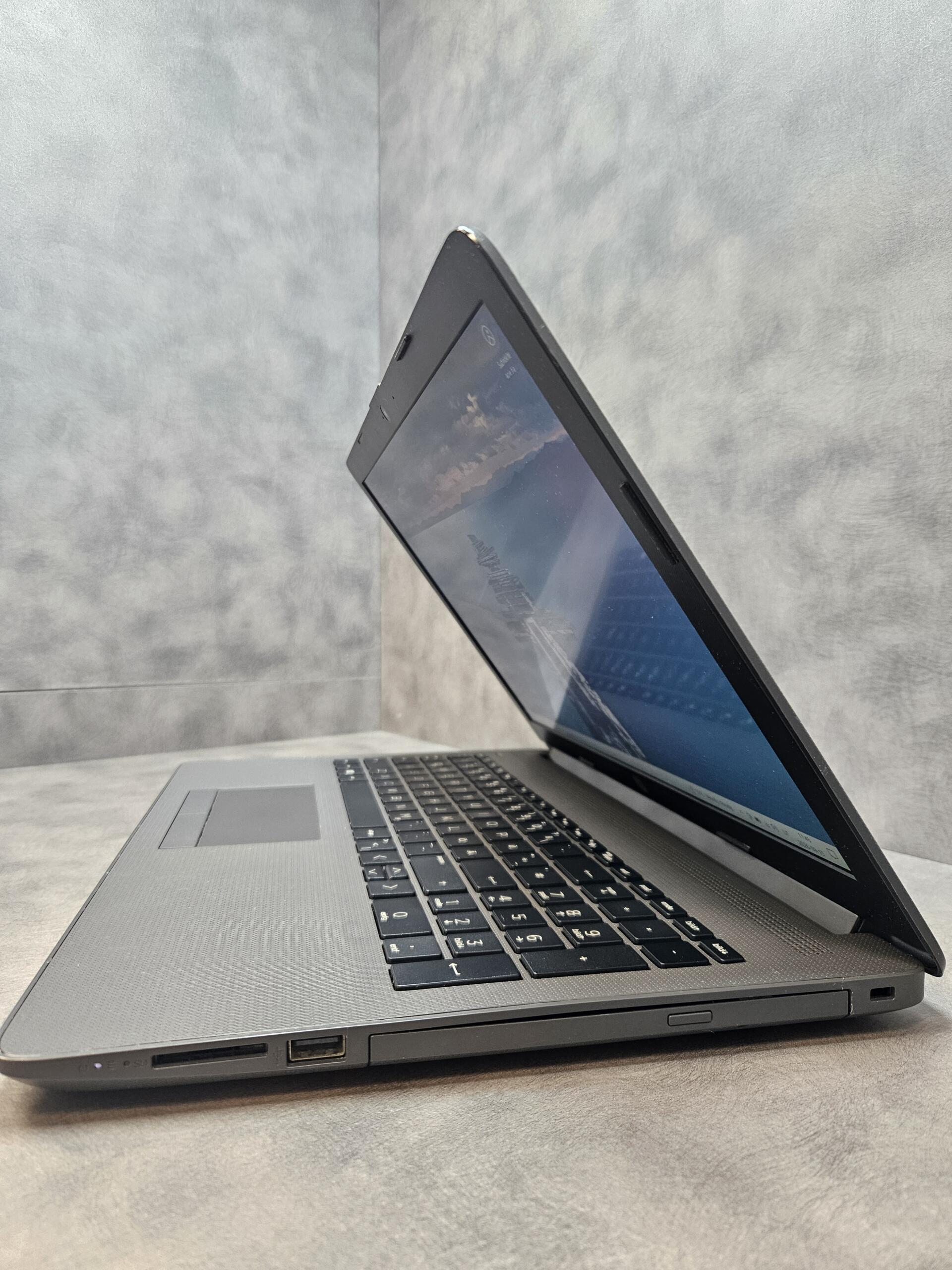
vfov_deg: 73.9
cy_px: 635
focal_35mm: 23
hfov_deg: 58.9
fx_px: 843
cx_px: 476
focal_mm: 5.4
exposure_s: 1/100
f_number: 1.8
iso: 320
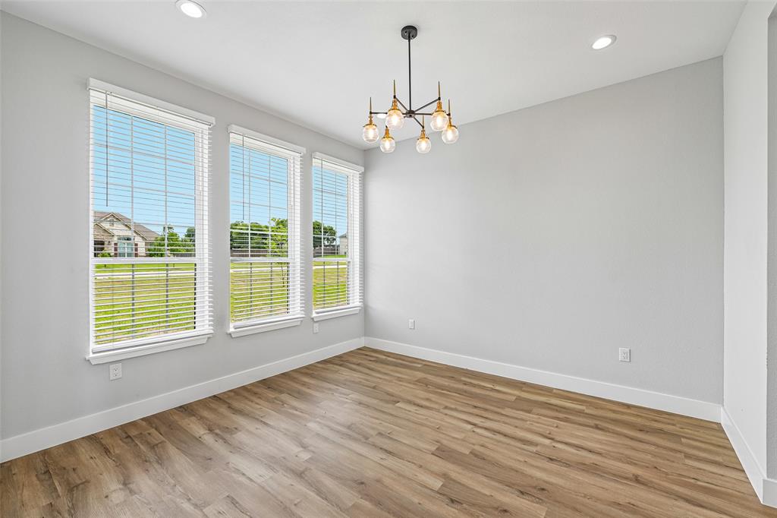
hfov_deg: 100.4
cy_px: 259
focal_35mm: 15
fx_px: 324
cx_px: 388
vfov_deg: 77.3
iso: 400
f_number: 8
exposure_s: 1/320
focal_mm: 15
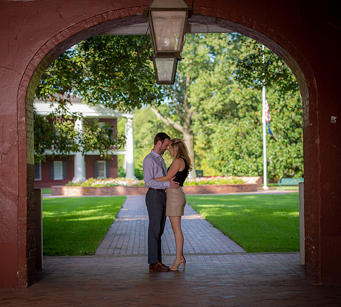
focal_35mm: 102
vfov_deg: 16.2
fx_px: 1079
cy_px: 160
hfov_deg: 18.0
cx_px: 172
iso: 50
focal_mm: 80
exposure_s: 1/160
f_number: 3.2
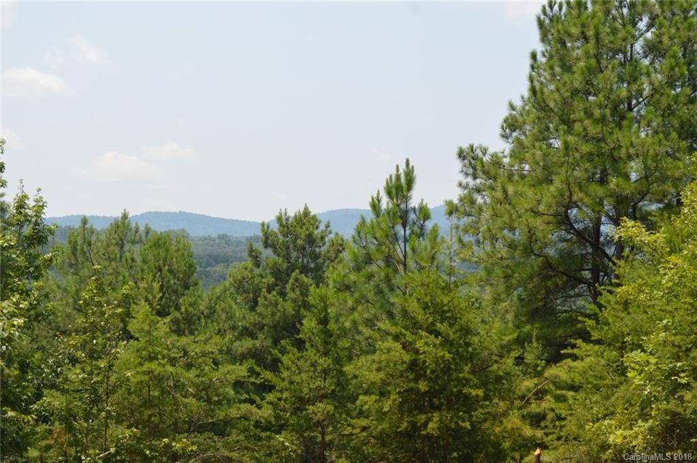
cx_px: 348
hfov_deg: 24.6
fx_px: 1595
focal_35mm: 82
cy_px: 232
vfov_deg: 16.5
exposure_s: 1/200
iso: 100
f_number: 7.1
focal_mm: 55
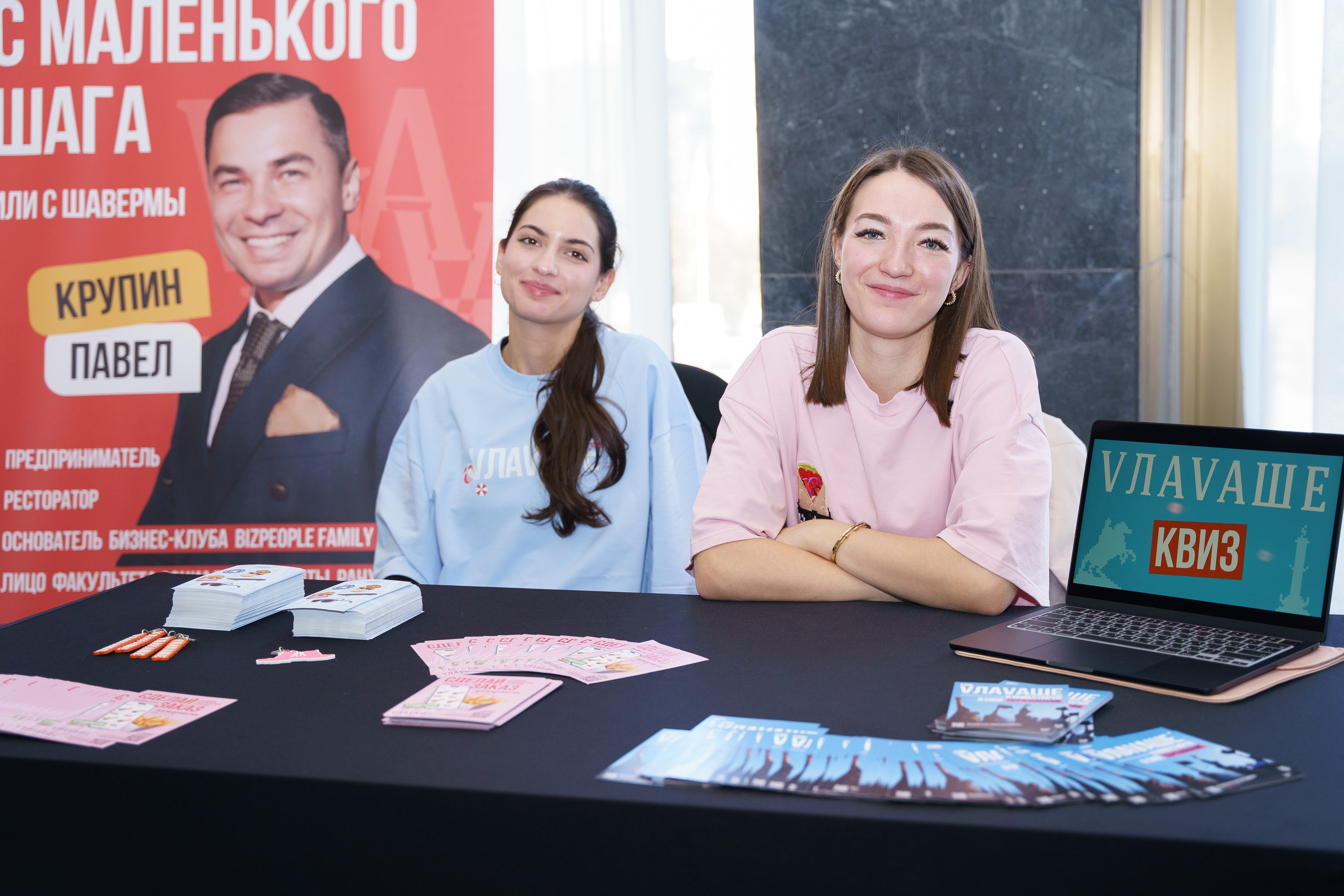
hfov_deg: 41.3
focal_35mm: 48
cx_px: 699
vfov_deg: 28.2
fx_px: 1784
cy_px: 447
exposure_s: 1/250
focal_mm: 44.6
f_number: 3.2
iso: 800
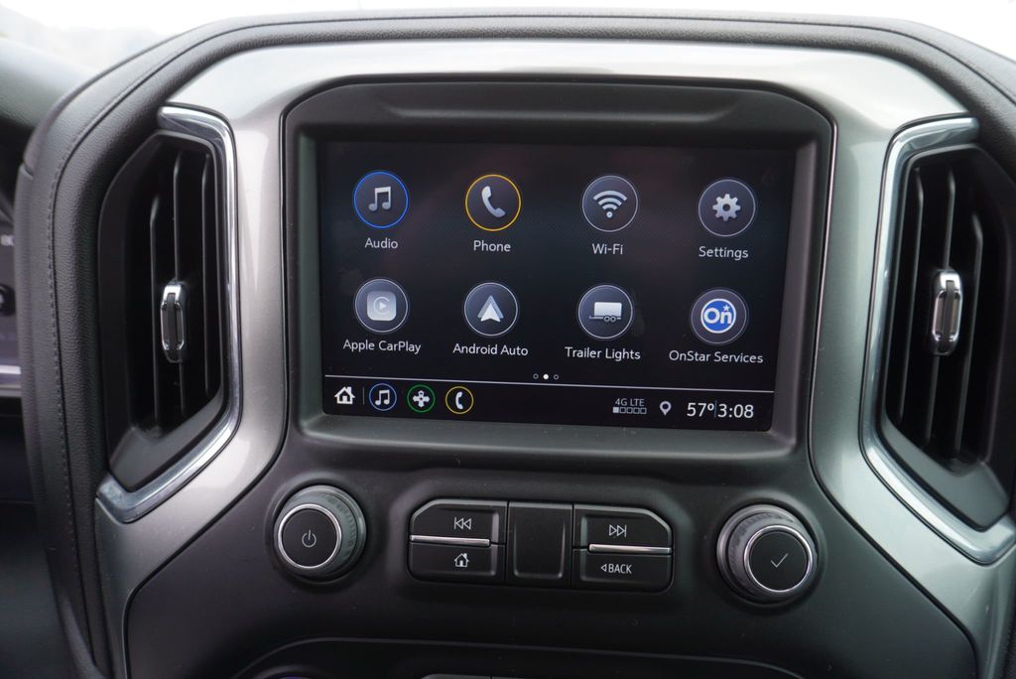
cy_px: 340
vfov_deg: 53.2
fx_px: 678
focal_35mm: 24
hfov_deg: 73.7
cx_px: 508
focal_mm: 16
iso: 100
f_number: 4.5
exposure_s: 1/80
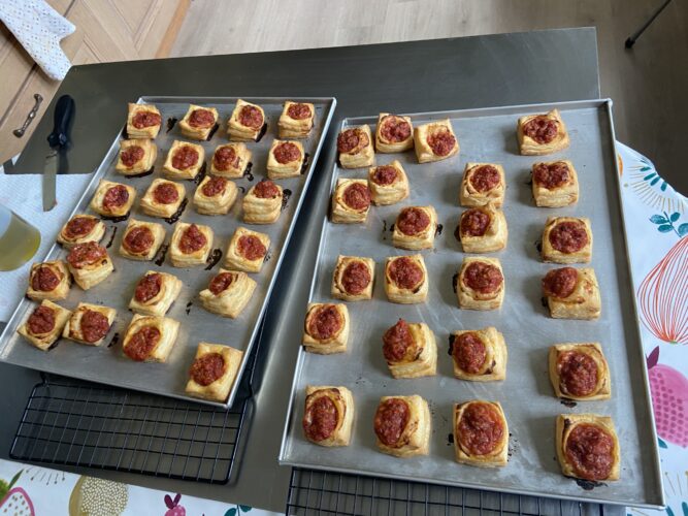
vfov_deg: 53.0
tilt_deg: -58.5
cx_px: 344
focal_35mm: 26
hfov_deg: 67.3
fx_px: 517
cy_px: 258
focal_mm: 4.25
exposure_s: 1/50
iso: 80
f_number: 1.8
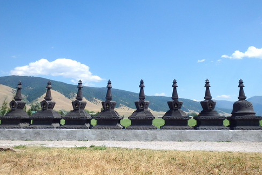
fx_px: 218
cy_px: 83
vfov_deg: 43.6
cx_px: 134
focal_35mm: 30
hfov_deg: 61.9
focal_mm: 5
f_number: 11
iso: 125
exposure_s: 1/160
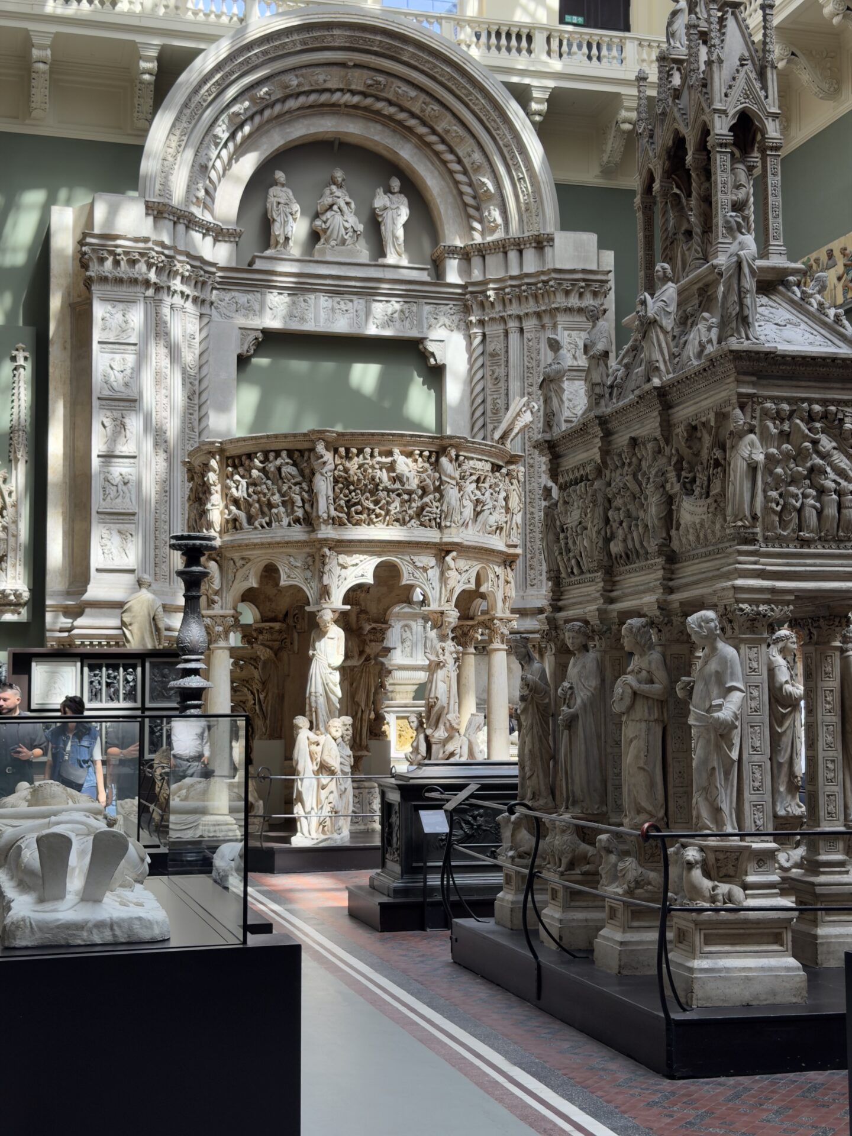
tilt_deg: +4.7
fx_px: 1575
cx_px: 426
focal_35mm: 48
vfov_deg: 39.7
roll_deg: +0.0
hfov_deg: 30.3
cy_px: 568
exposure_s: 1/170
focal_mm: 6.76
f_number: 1.78
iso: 64
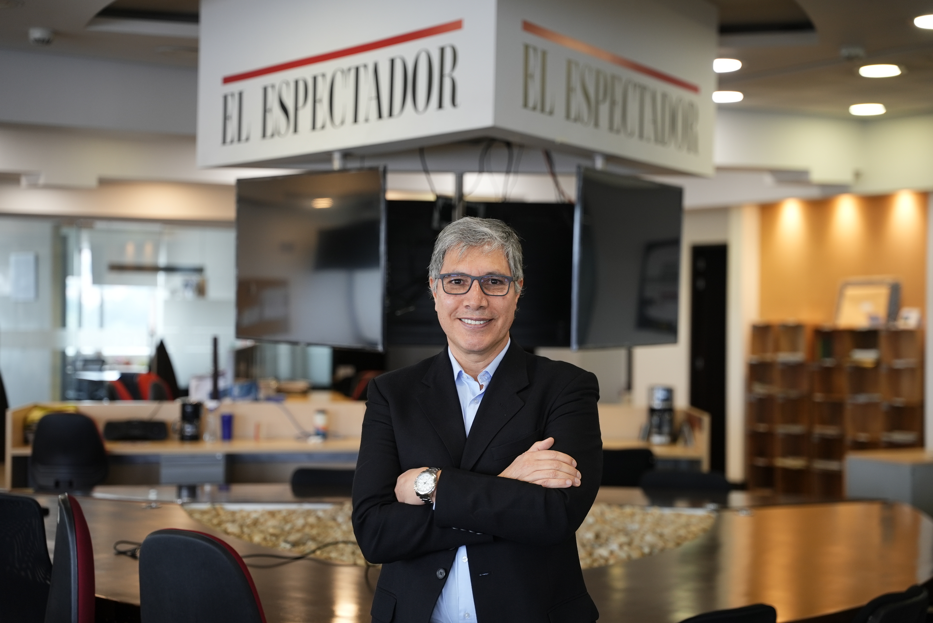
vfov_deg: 21.3
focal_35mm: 64
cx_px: 466
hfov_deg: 31.5
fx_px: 1654
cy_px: 312
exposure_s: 1/160
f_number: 2.8
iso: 640
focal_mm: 63.8
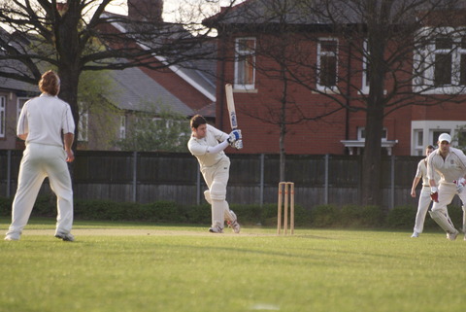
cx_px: 233
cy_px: 156
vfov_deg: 4.0
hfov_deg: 6.0
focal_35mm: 345
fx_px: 4470
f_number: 5.6
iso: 400
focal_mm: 230
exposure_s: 1/500
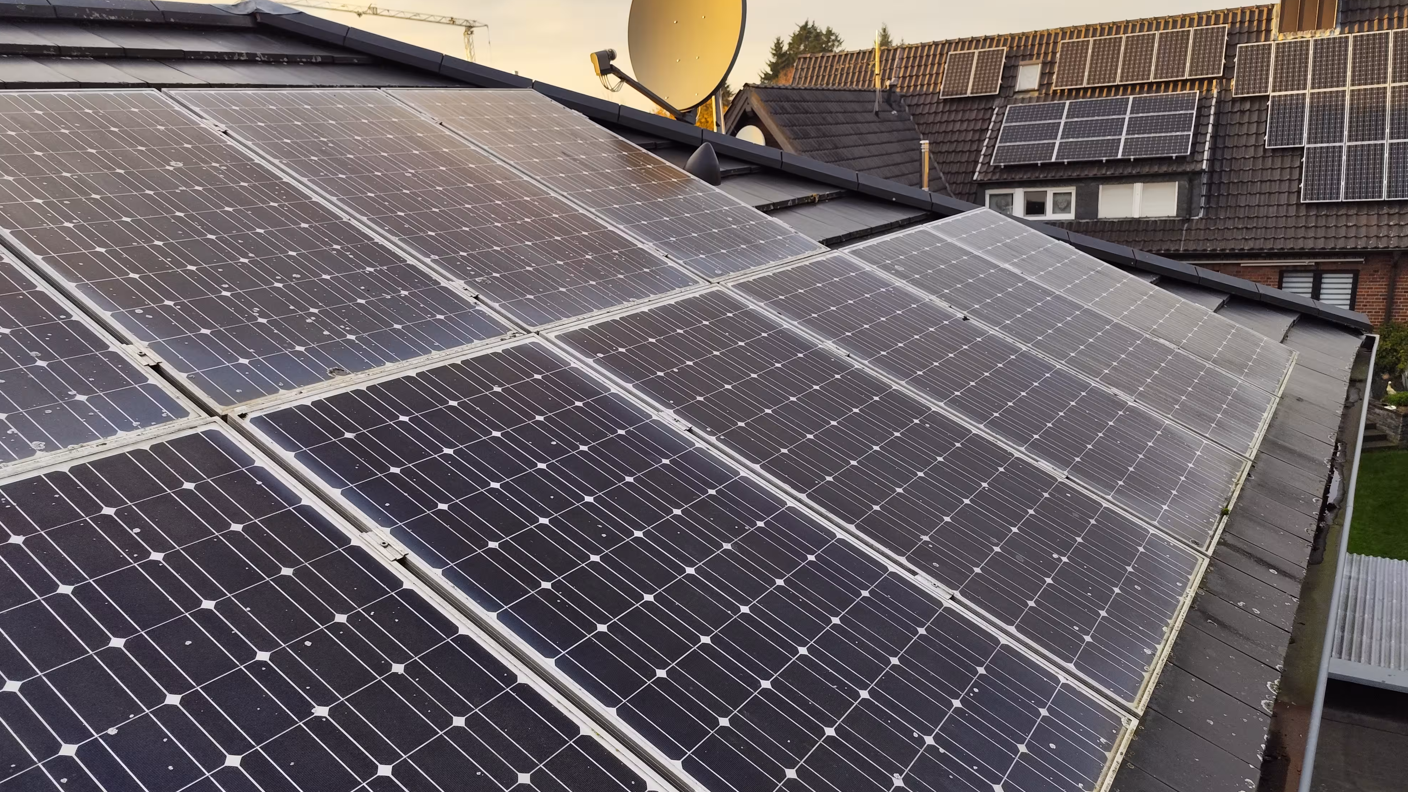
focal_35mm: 26
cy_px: 451
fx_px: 971
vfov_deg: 44.3
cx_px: 707
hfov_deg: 71.9
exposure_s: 1/188
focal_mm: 6.19
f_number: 1.65
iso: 50
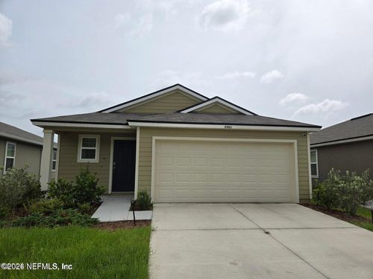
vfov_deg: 58.9
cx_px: 186
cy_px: 140
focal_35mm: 23
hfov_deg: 73.9
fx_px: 248
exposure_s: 1/2953
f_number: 1.8
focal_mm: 5.4
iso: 25
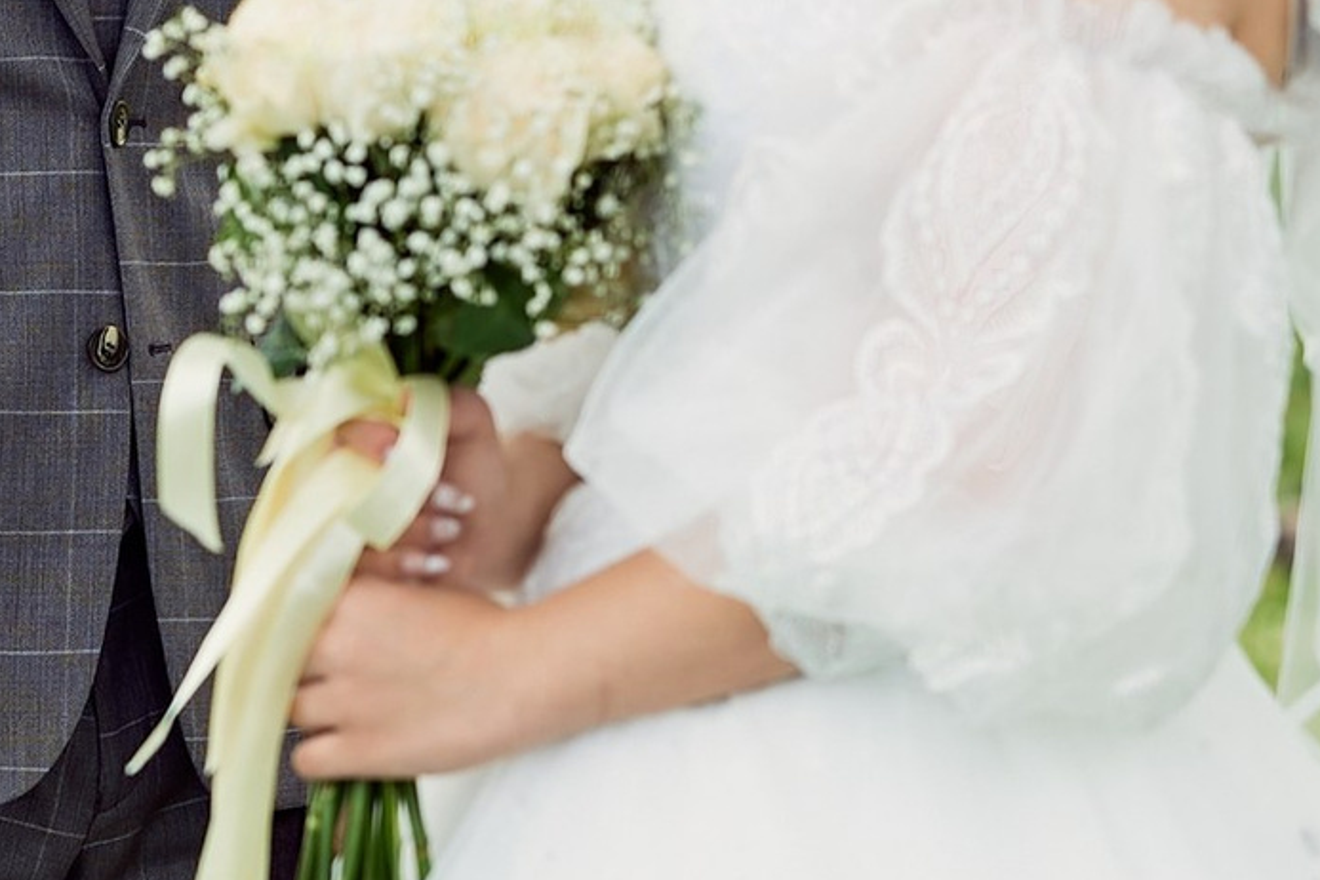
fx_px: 17269
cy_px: -46
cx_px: 714
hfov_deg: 4.4
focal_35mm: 471
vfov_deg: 2.9
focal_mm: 85
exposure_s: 1/350
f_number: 3.5
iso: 100
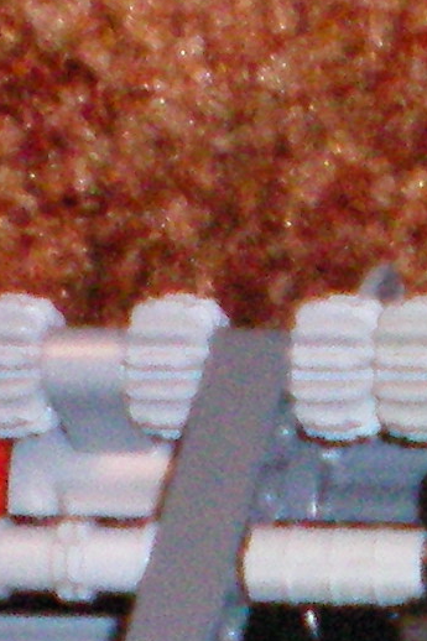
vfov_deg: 8.2
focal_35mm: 249
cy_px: 715
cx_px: 899
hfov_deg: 5.4
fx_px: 4433
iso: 400
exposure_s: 1/60
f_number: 3.1
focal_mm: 6.3
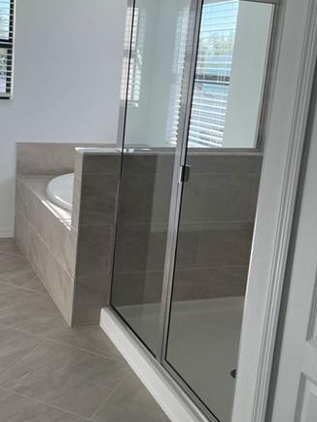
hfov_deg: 31.1
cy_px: 186
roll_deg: -2.5
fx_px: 561
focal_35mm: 46
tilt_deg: -8.9
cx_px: 85
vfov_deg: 41.2
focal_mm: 4.2
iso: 32
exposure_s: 1/463
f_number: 1.6
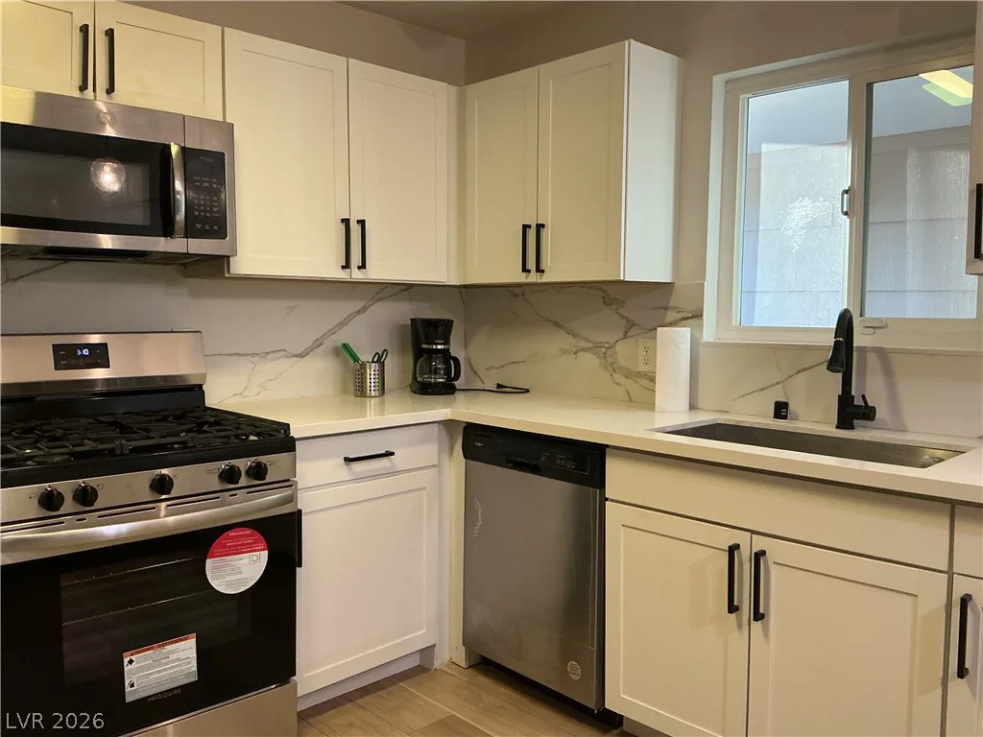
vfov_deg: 48.2
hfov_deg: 61.7
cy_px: 368
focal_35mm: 29
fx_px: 824
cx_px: 492
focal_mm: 3
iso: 200
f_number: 1.8
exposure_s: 1/60
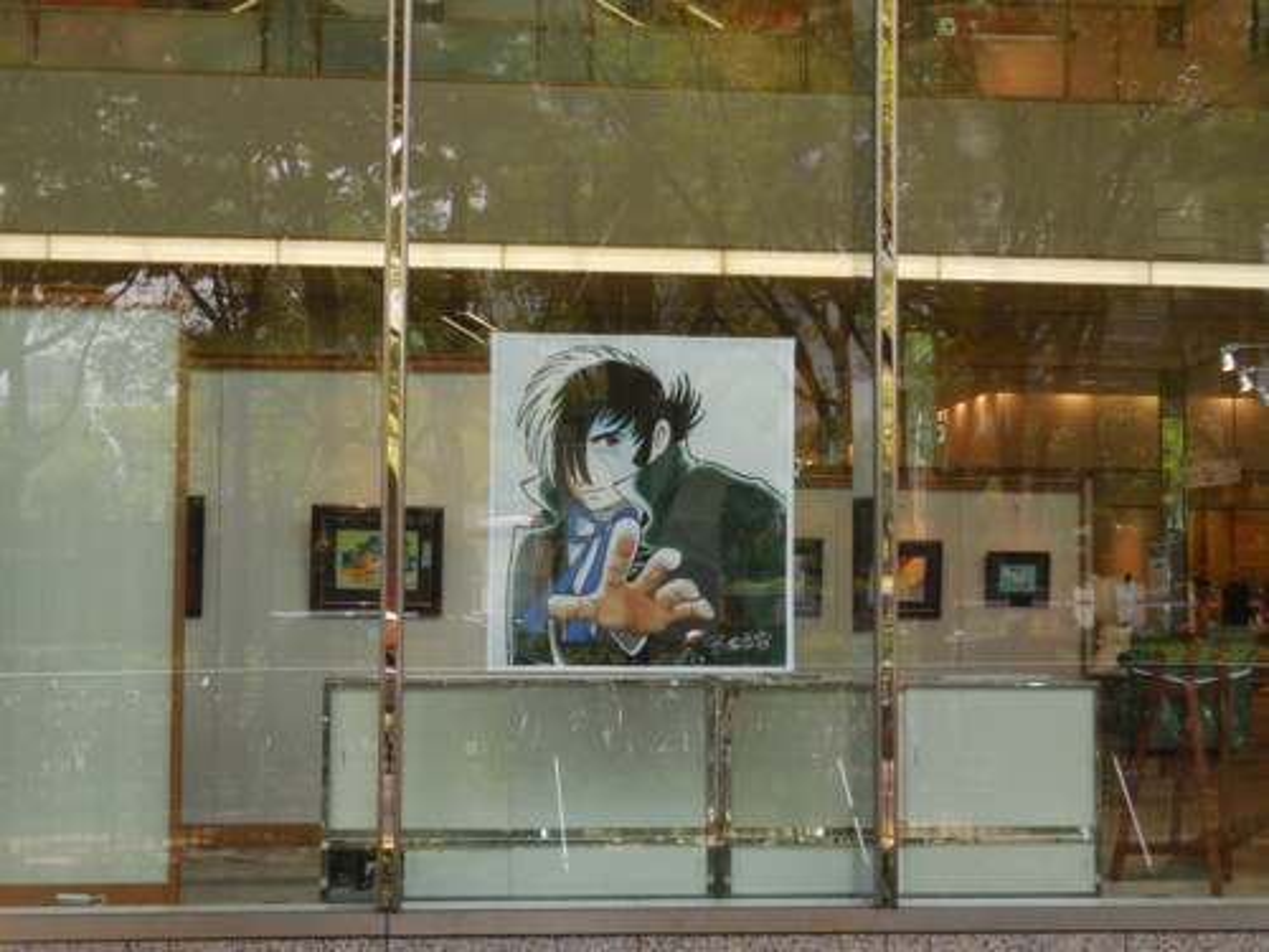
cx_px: 634
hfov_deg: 36.8
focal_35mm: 52
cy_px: 476
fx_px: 1906
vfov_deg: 28.0
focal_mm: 9.4
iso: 220
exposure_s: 1/250
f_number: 4.3
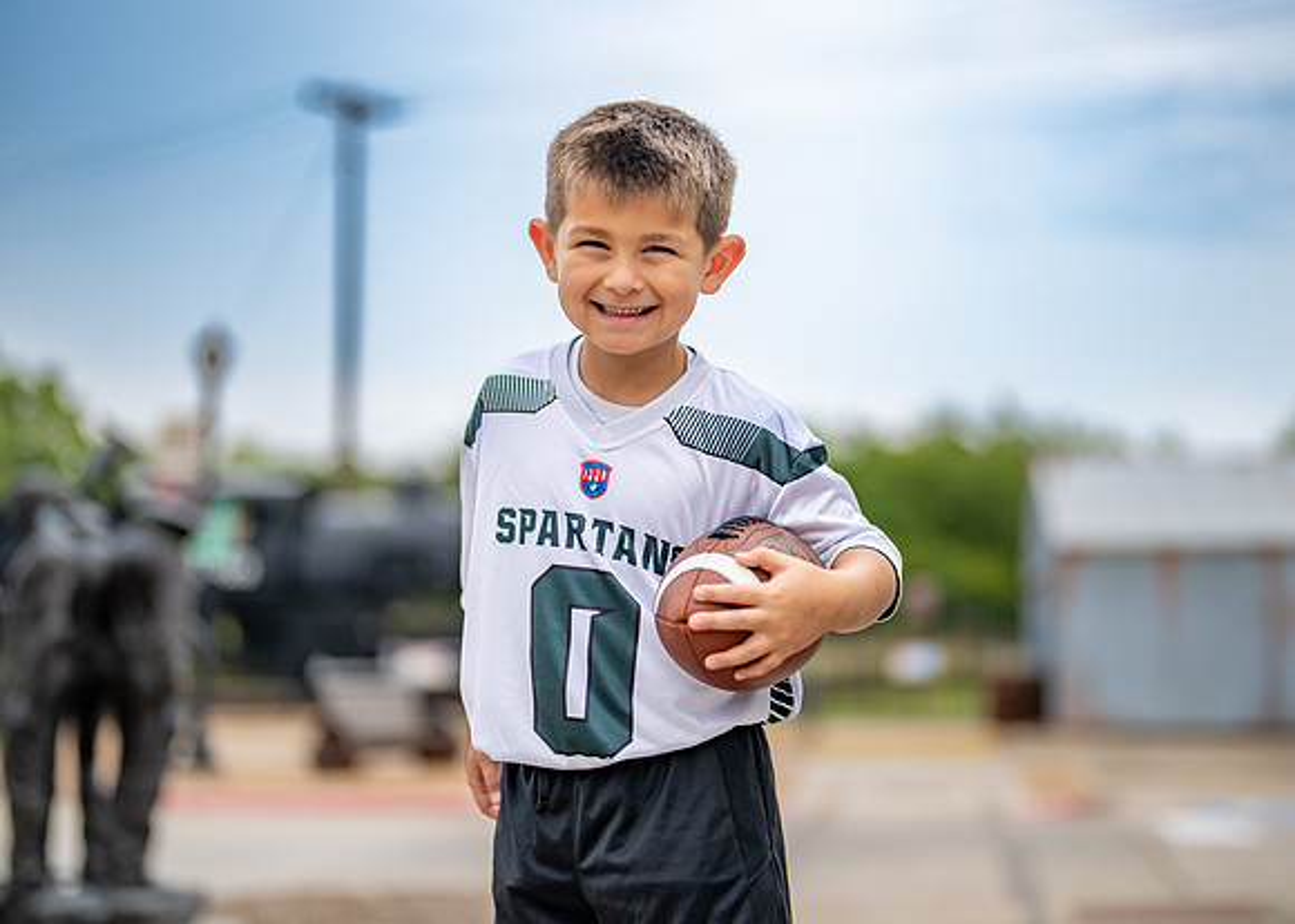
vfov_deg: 24.7
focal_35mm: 57
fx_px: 2111
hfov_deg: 34.1
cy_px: 438
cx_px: 670
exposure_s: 1/2500
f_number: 1.2
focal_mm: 50
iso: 200
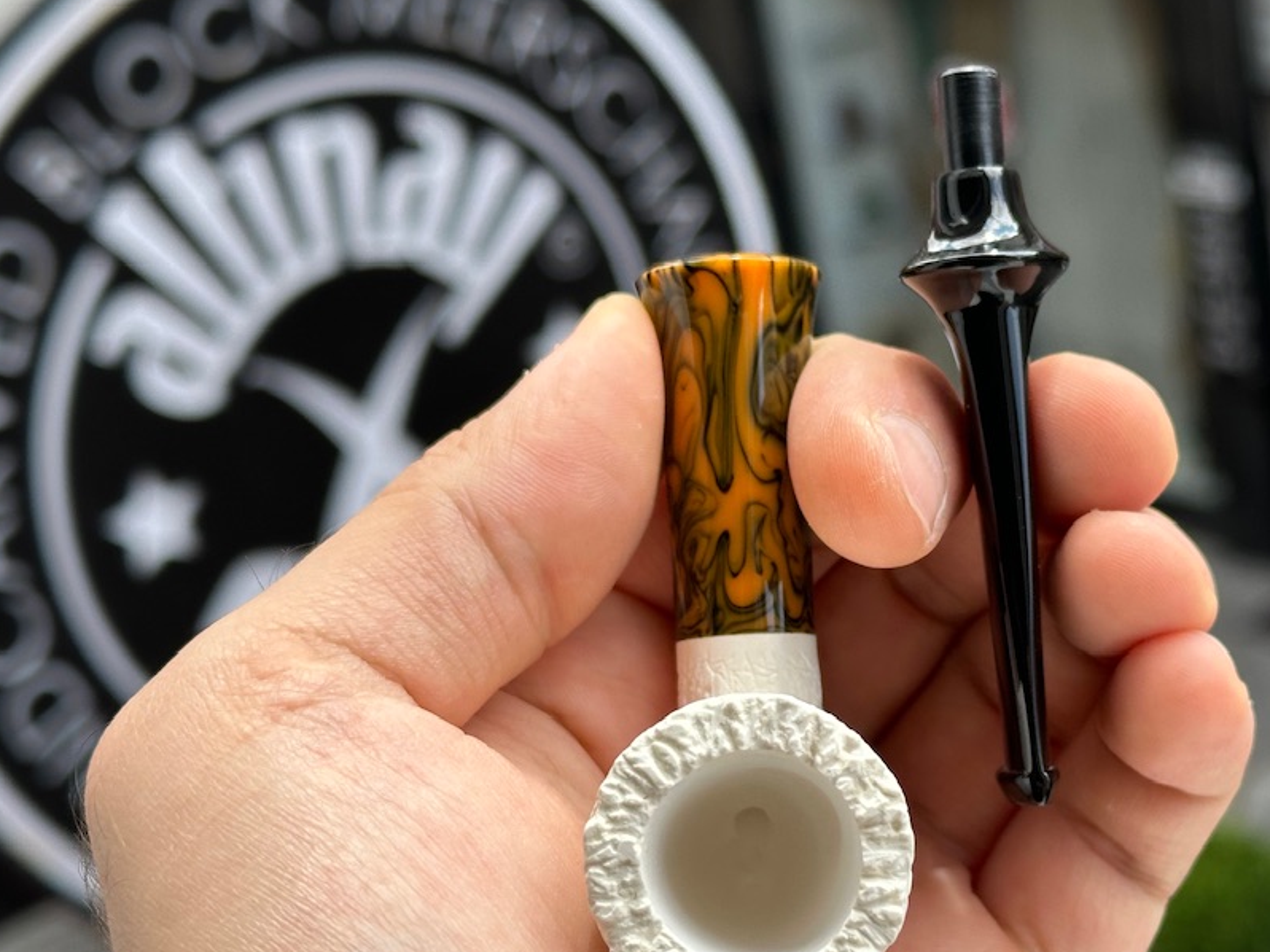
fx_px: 2824
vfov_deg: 19.1
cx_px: 894
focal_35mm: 77
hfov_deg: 25.1
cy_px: 517
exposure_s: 1/816
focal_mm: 6.86
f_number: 1.78
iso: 64
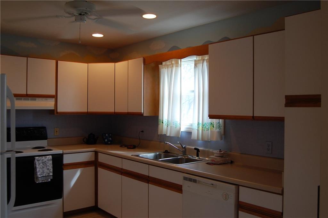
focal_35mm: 33
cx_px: 164
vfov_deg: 39.9
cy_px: 109
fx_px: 300
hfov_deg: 57.3
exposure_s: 1/50
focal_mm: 22
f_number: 3.8
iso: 400
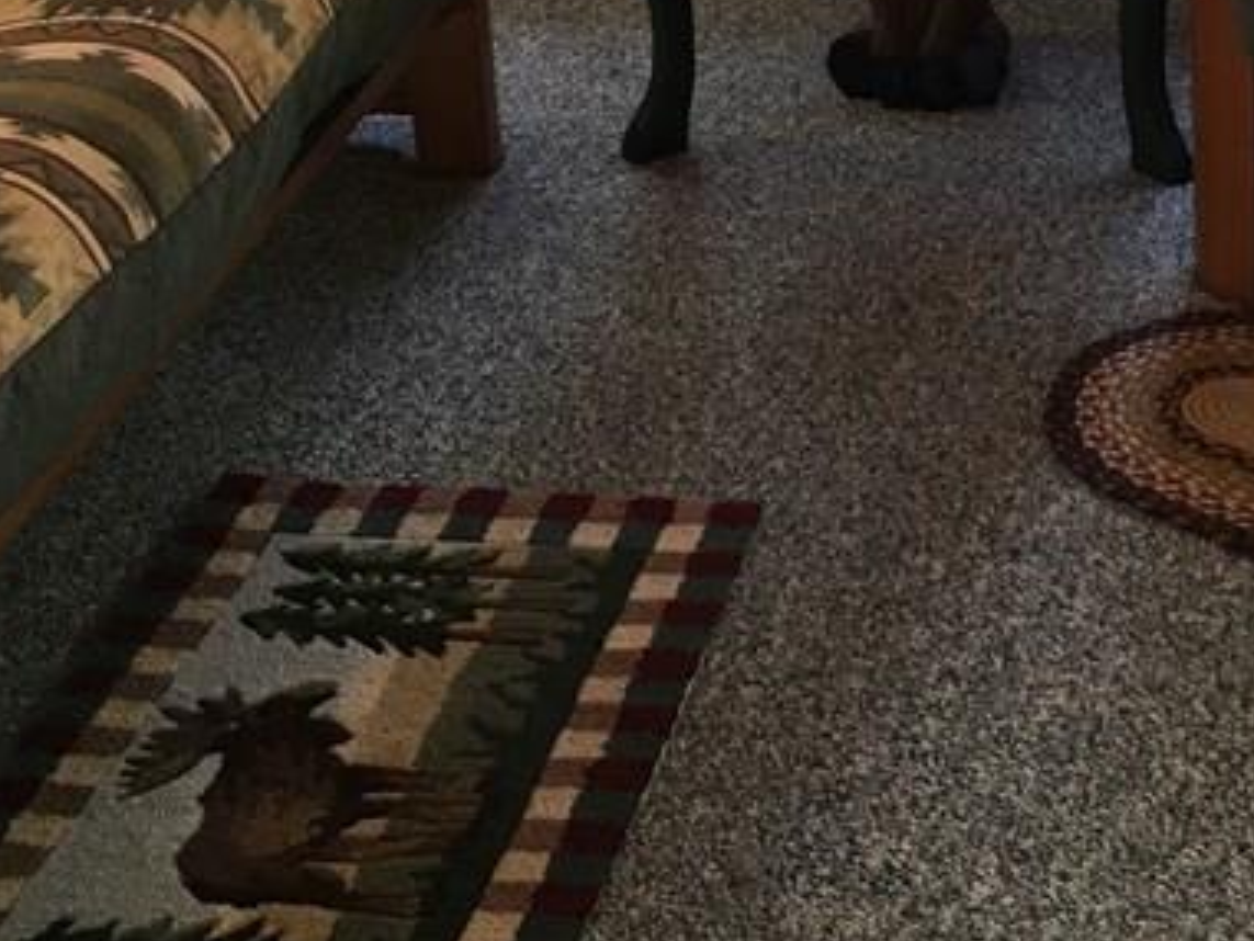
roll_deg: +2.5
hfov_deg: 24.7
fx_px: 2827
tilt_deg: -19.6
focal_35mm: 78
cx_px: 968
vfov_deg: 18.2
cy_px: -102
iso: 25
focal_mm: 4.15
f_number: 2.2
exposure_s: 1/30
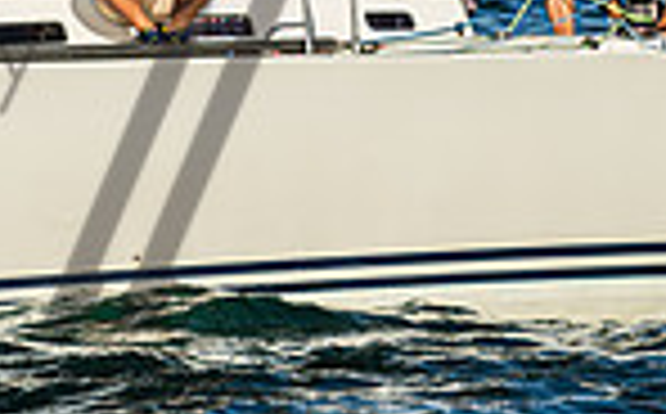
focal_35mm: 754
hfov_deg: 2.8
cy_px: -316
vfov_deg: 1.7
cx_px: -136
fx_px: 13665
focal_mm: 160
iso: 100
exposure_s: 1/1000
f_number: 6.3
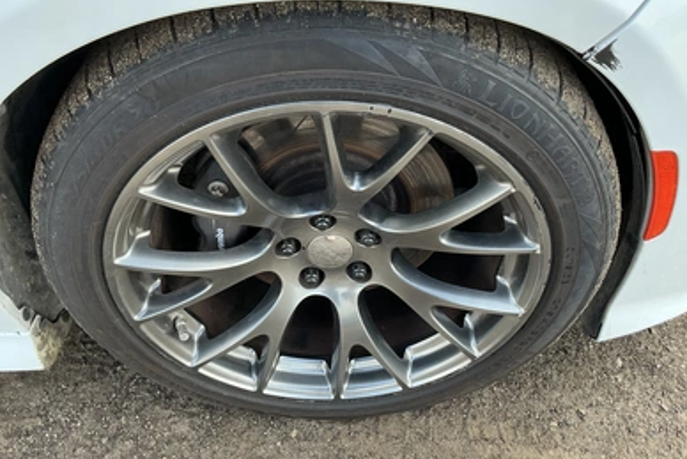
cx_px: 347
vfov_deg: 43.6
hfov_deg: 61.9
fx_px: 573
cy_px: 225
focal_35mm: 30
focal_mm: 3
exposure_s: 1/127
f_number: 1.8
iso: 32
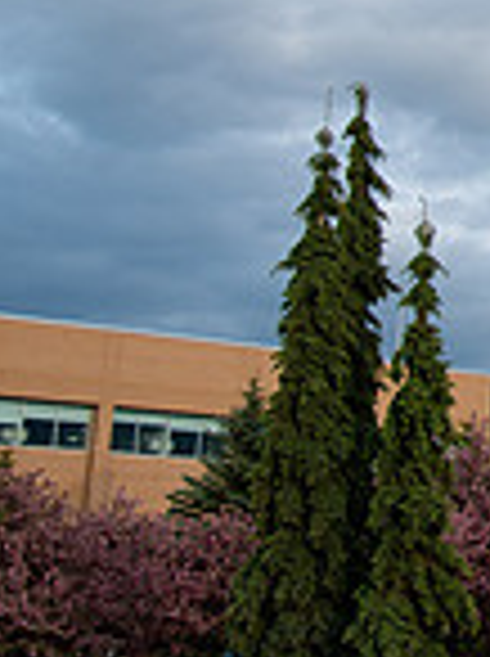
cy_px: 15
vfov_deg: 15.4
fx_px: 2385
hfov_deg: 10.4
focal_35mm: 126
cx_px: 1094
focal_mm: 32
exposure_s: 1/1250
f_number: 4
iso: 220
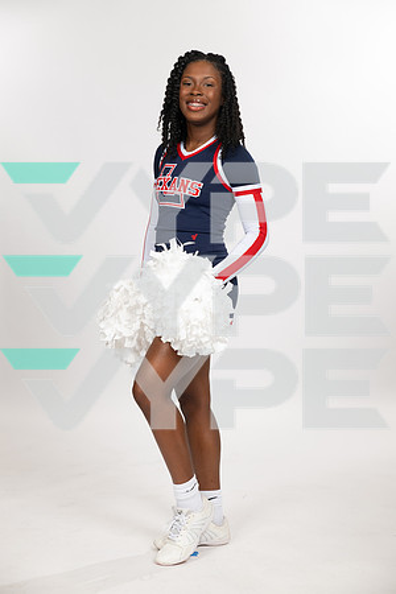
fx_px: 1023
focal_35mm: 62
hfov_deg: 21.9
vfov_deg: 32.4
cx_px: 198
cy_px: 297
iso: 200
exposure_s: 1/250
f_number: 5.6
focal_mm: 62
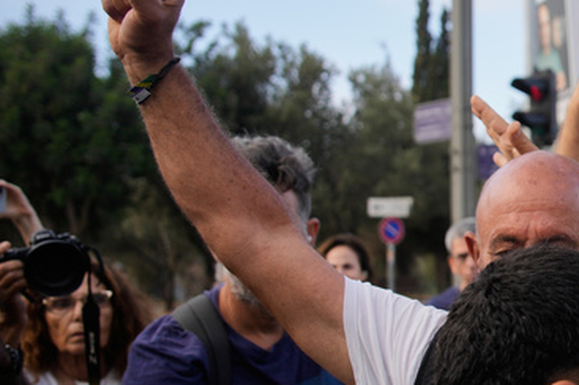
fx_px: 1077
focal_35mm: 67
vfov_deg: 20.2
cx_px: 754
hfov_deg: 25.8
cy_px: 237
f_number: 2.8
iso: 200
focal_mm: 24
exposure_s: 1/1000
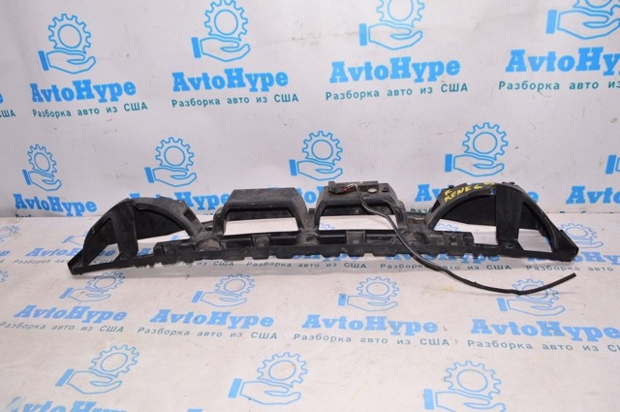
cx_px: 310
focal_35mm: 27
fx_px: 464
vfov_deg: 47.8
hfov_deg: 67.4
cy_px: 206
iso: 1600
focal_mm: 18
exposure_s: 1/160
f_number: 8
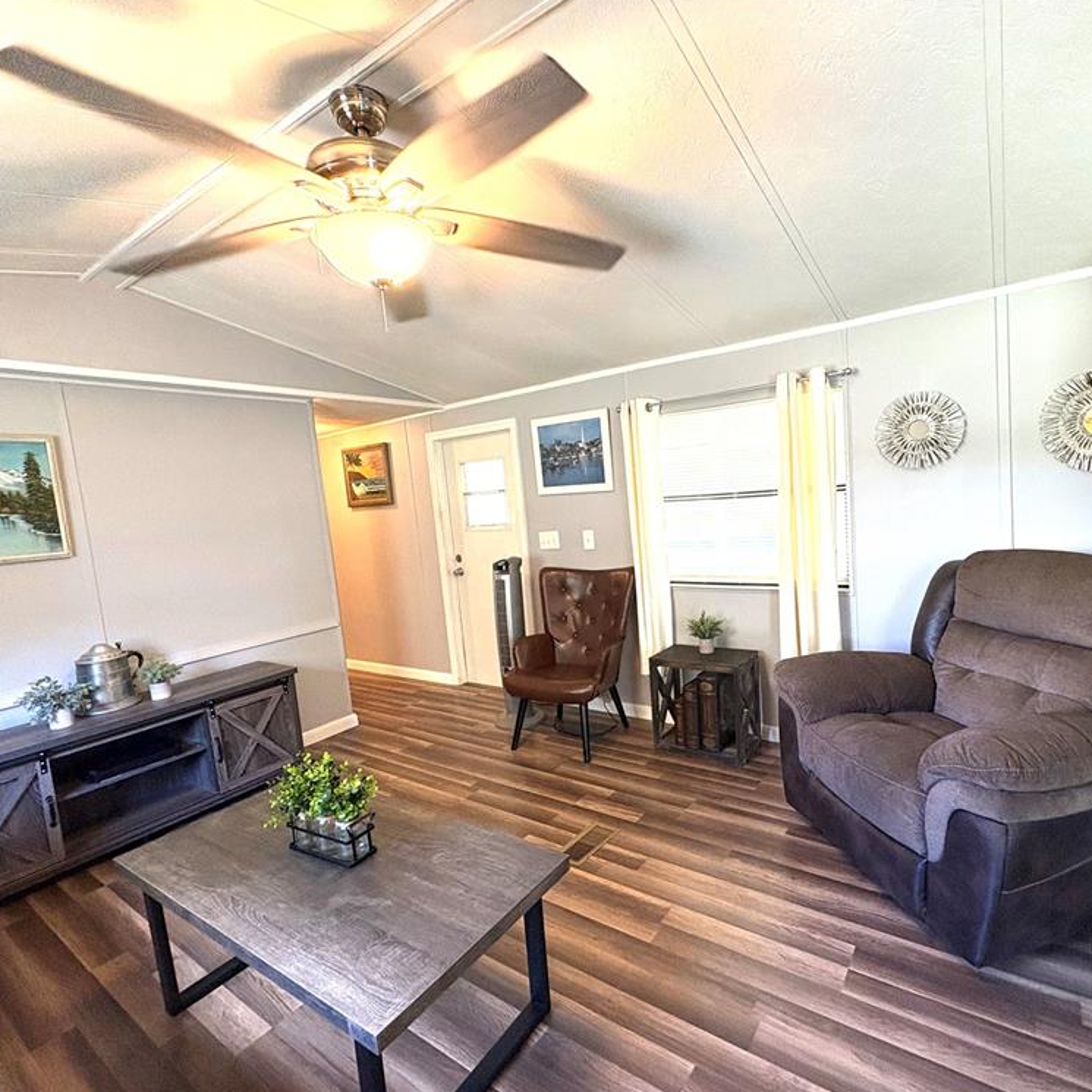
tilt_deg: -6.8
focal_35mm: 17
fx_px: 607
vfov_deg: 84.0
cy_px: 556
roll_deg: +5.2
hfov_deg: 83.7
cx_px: 598
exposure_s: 1/60
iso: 250
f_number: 2.2
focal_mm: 2.22
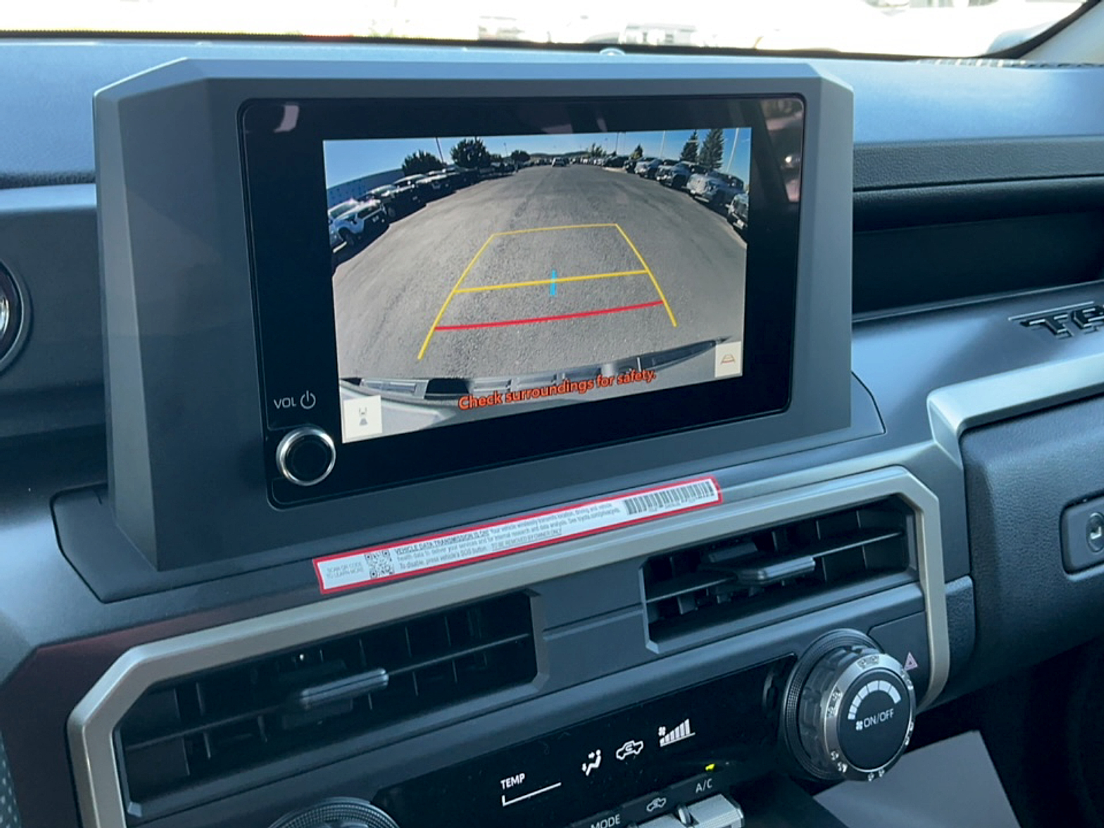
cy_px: 414
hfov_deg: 60.0
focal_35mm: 30
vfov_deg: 46.8
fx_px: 957
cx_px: 552
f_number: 1.8
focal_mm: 3
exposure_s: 1/60
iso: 40
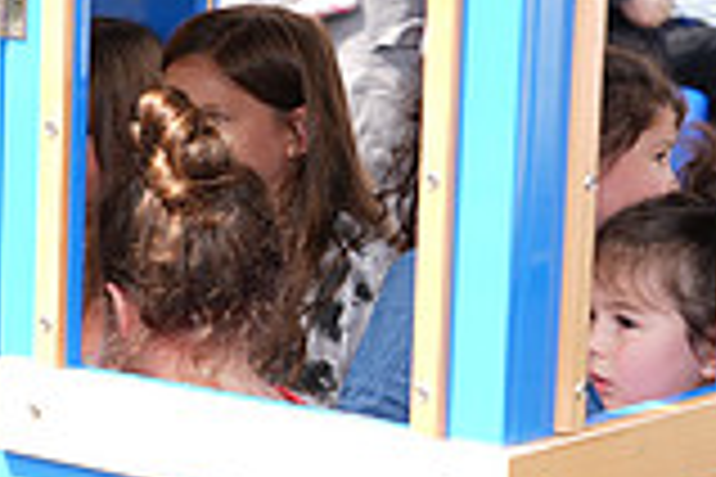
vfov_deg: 7.2
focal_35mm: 190
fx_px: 3779
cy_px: 250
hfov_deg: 10.8
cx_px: 185
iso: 80
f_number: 5.6
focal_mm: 52
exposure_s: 1/125
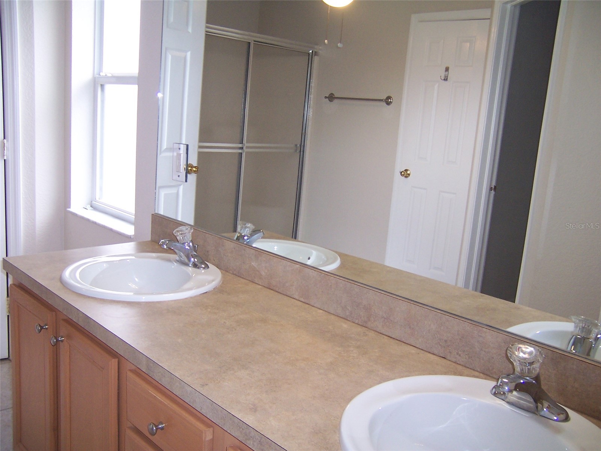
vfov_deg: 42.9
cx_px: 300
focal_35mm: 33
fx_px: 573
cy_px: 226
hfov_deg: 55.4
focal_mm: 5.5
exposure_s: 1/60
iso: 140
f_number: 2.8
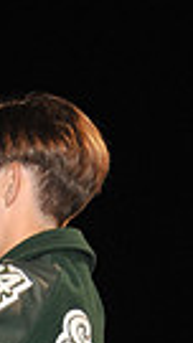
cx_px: -46
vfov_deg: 7.7
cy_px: 645
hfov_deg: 4.5
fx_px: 2446
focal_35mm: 269
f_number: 6.3
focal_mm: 60
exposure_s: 1/60
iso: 1600
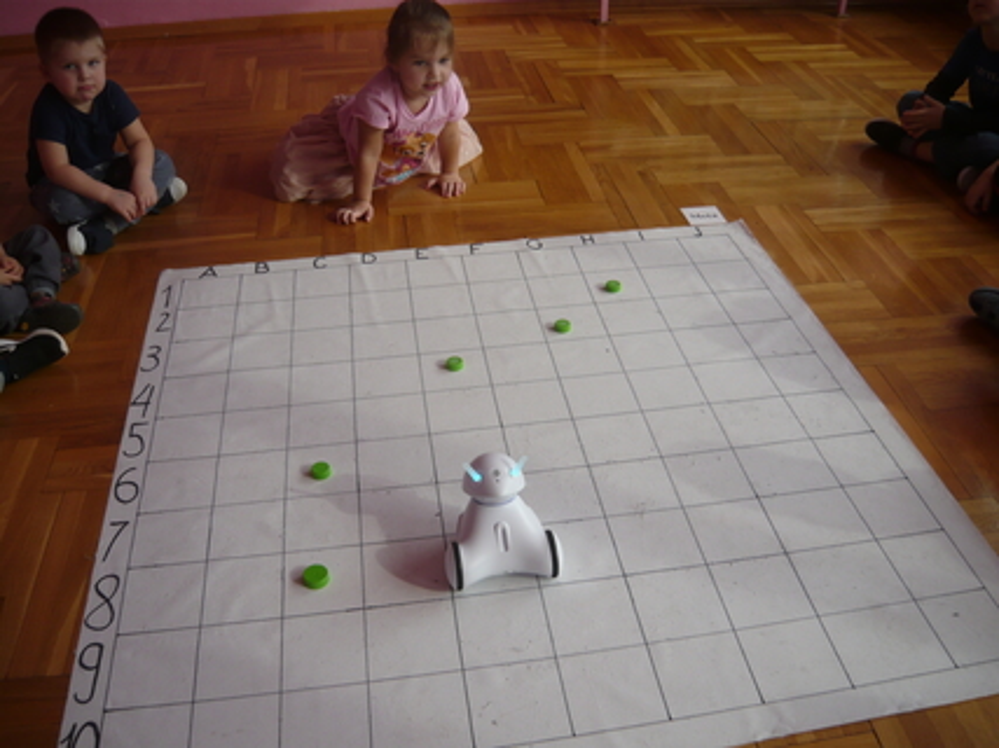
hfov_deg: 55.4
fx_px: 952
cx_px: 500
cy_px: 374
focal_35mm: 33
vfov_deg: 42.9
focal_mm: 5.5
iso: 100
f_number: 2.8
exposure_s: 1/160
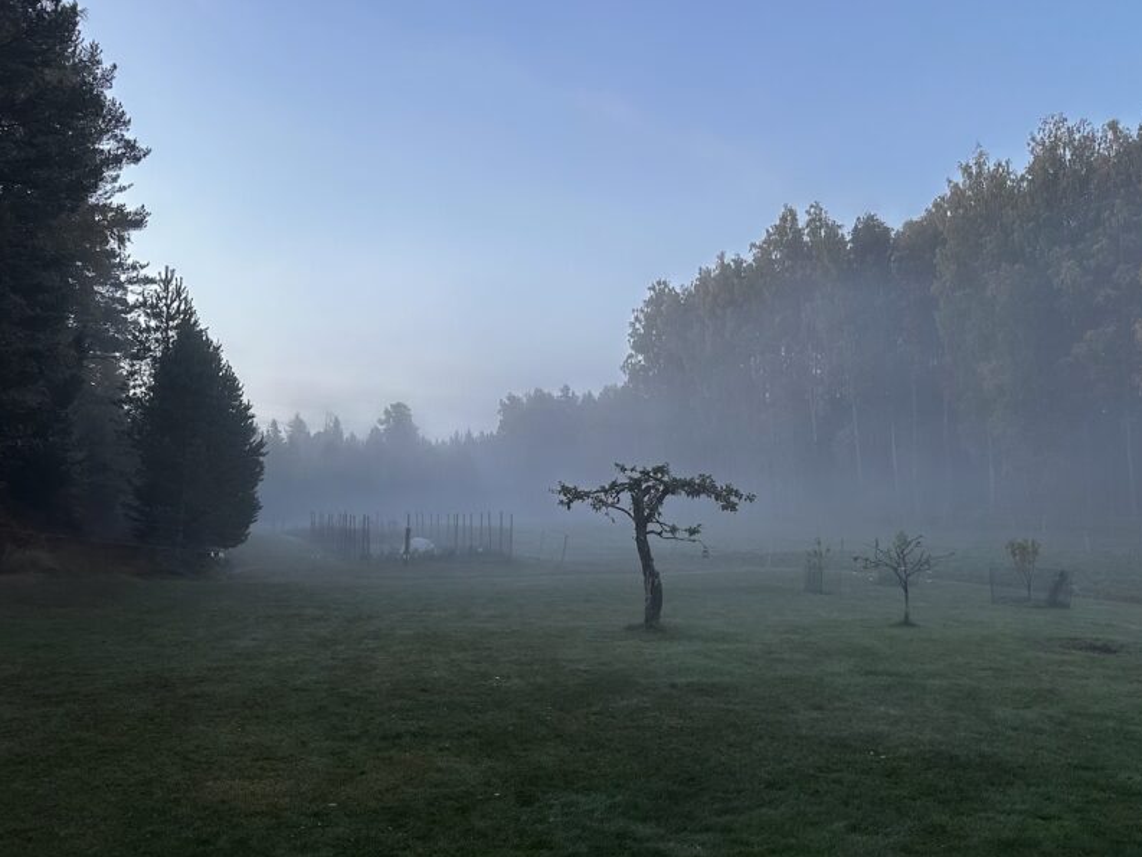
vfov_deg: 45.4
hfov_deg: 58.2
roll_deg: +0.9
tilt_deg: +3.6
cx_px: 632
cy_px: 457
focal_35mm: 31
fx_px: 1023
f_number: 1.78
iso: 200
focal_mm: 6.86
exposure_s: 1/121
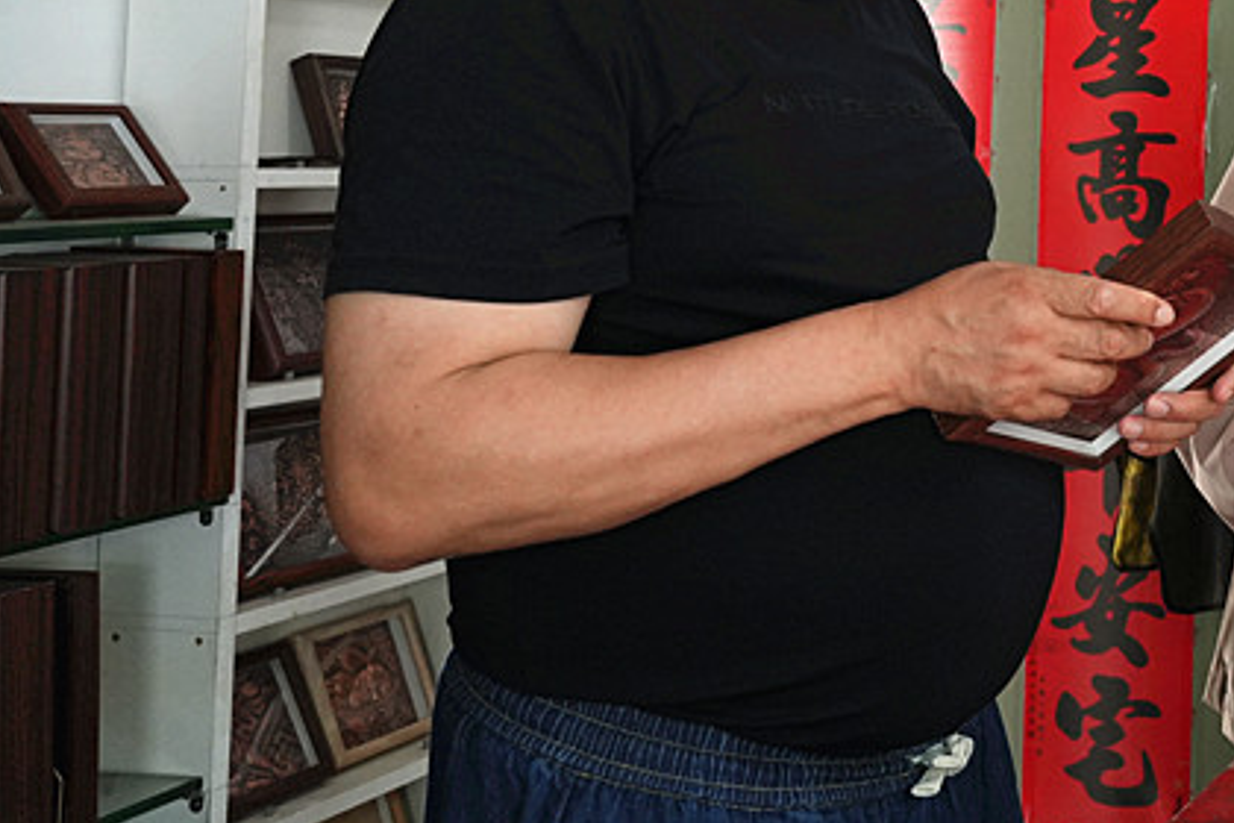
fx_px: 1714
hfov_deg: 33.2
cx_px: 1437
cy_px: 50
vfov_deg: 25.9
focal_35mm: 50
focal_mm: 21
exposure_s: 1/160
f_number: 4
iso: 1600
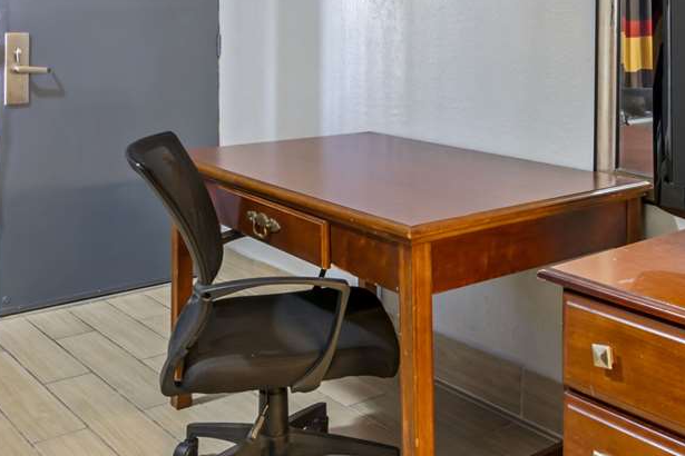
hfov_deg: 47.6
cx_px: 517
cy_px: 122
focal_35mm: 39
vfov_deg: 33.6
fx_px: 742
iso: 400
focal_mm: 16
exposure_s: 1/4
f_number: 10
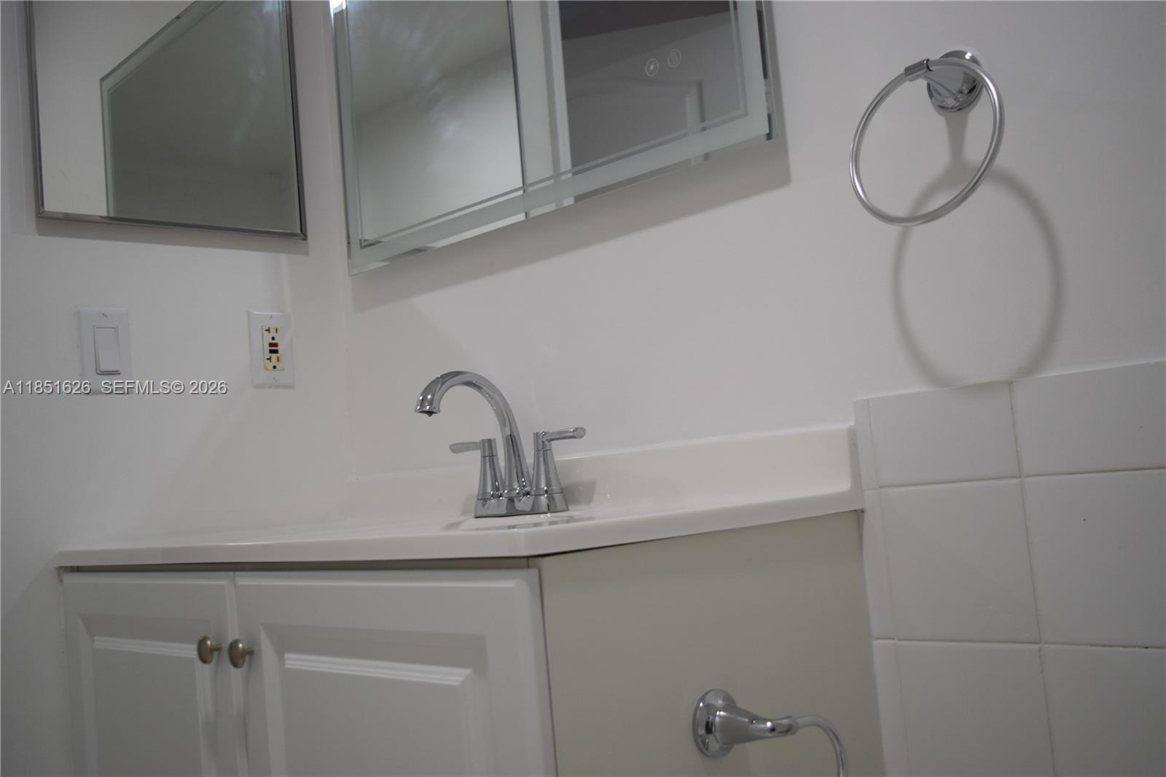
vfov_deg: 35.5
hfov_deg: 51.3
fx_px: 1214
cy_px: 388
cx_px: 583
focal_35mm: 38
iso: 400
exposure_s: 1/100
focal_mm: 25
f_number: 4.5
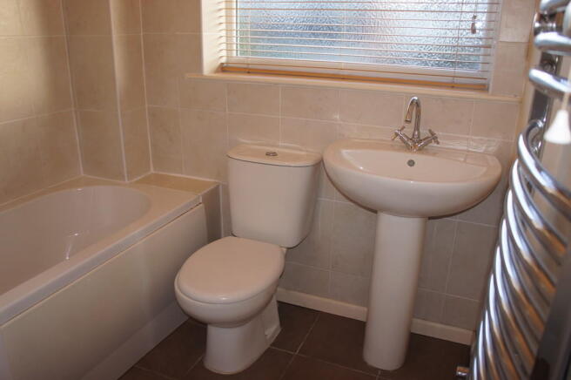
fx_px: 428
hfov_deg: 67.4
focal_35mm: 27
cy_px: 190
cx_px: 286
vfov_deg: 47.8
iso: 200
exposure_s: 1/60
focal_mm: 18
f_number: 4
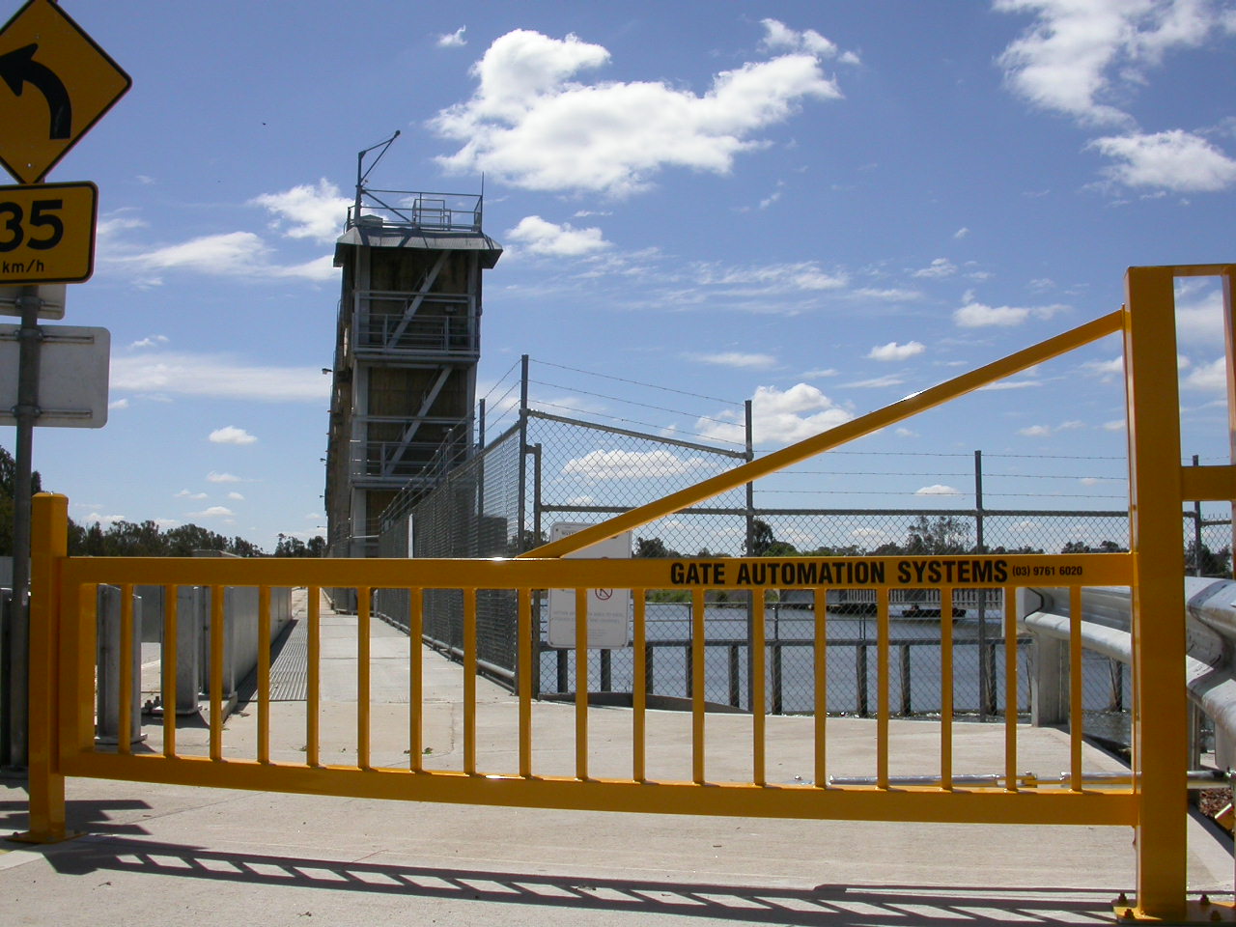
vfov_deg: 37.7
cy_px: 464
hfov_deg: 49.0
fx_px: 1357
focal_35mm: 38
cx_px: 618
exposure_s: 1/678
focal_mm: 7.85
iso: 100
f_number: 7.5
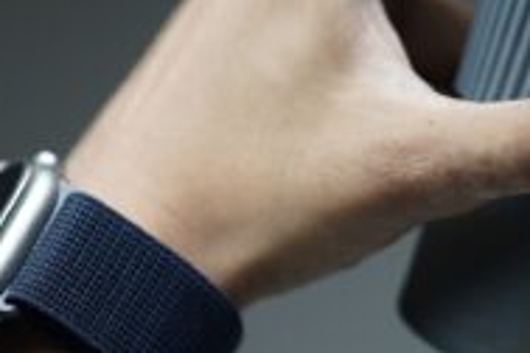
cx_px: 93
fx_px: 2797
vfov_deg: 7.2
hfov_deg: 10.8
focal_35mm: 190
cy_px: 304
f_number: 2.8
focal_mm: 90
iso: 1600
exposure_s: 1/90
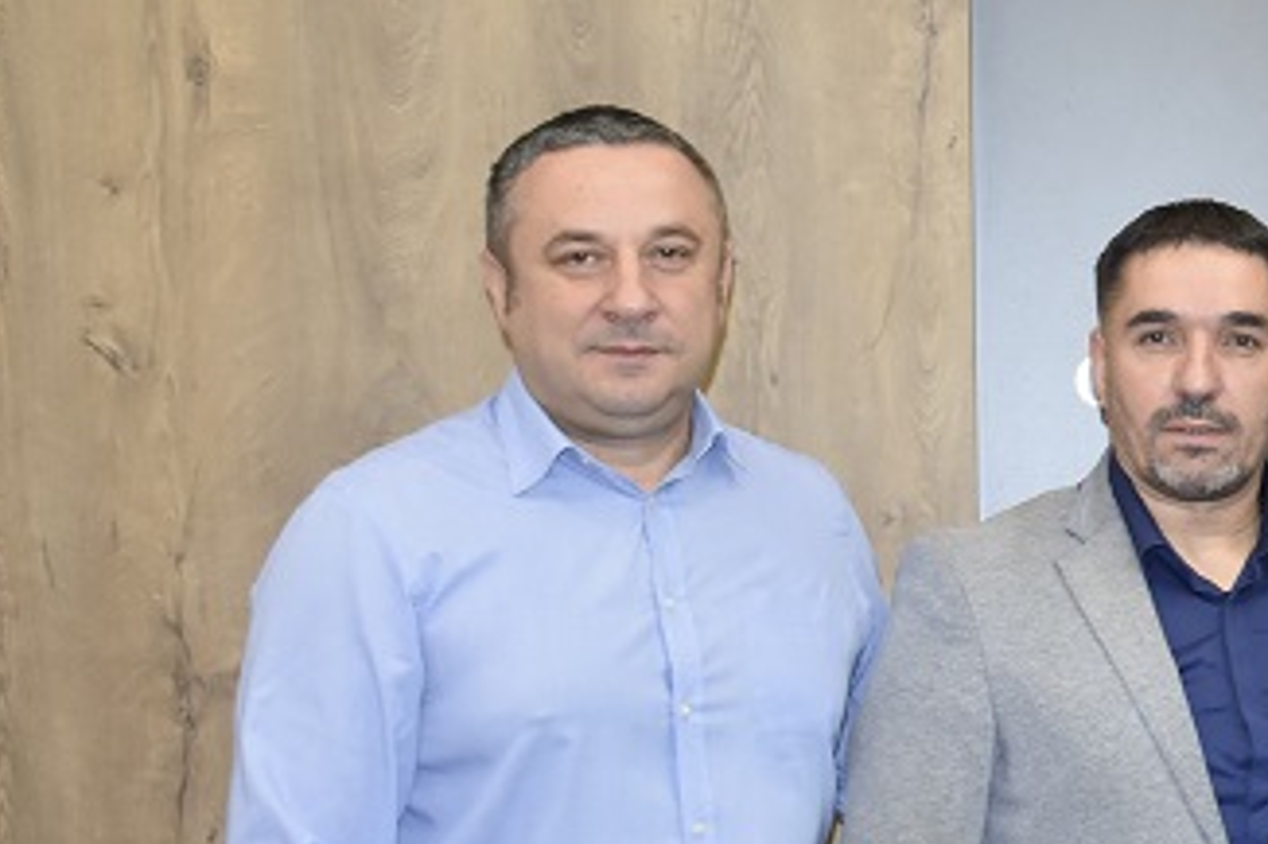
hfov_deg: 17.7
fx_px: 3837
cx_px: 1591
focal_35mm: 109
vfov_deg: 12.5
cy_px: 613
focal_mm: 26
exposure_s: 1/60
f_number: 5
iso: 1000
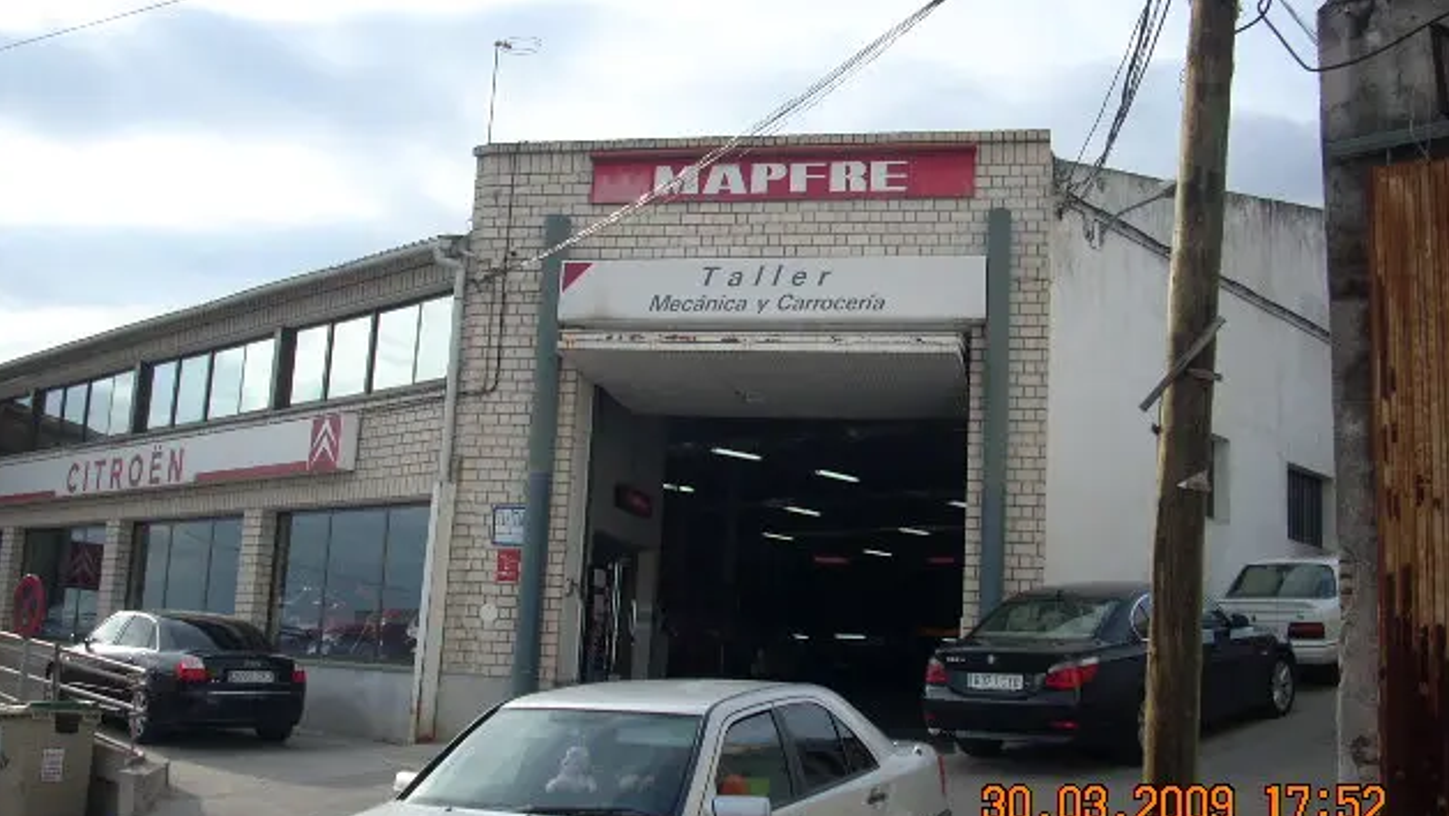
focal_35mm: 41
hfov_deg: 49.4
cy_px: 369
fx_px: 1575
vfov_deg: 29.0
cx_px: 714
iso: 64
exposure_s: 1/142
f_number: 5.6
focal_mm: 6.2
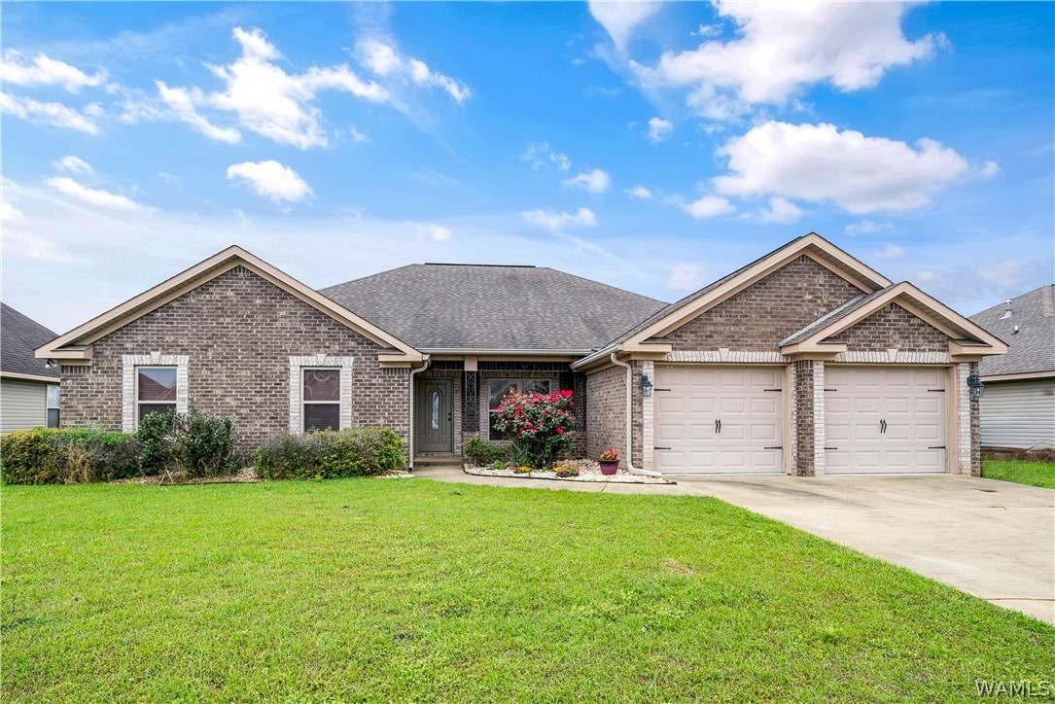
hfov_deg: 90.0
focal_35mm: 18
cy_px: 352
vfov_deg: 67.4
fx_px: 528
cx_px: 528
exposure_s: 1/60
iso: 640
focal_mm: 18
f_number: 7.1
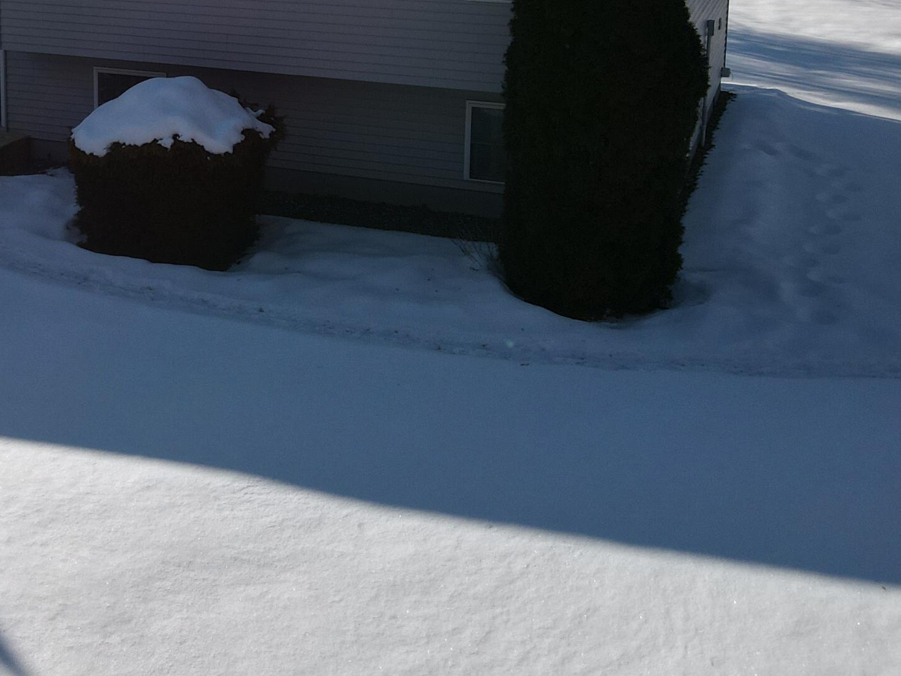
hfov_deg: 36.4
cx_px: 135
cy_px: 36
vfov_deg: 27.8
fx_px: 1301
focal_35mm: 50
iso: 100
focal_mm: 4.5
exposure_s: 1/1500
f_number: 2.8
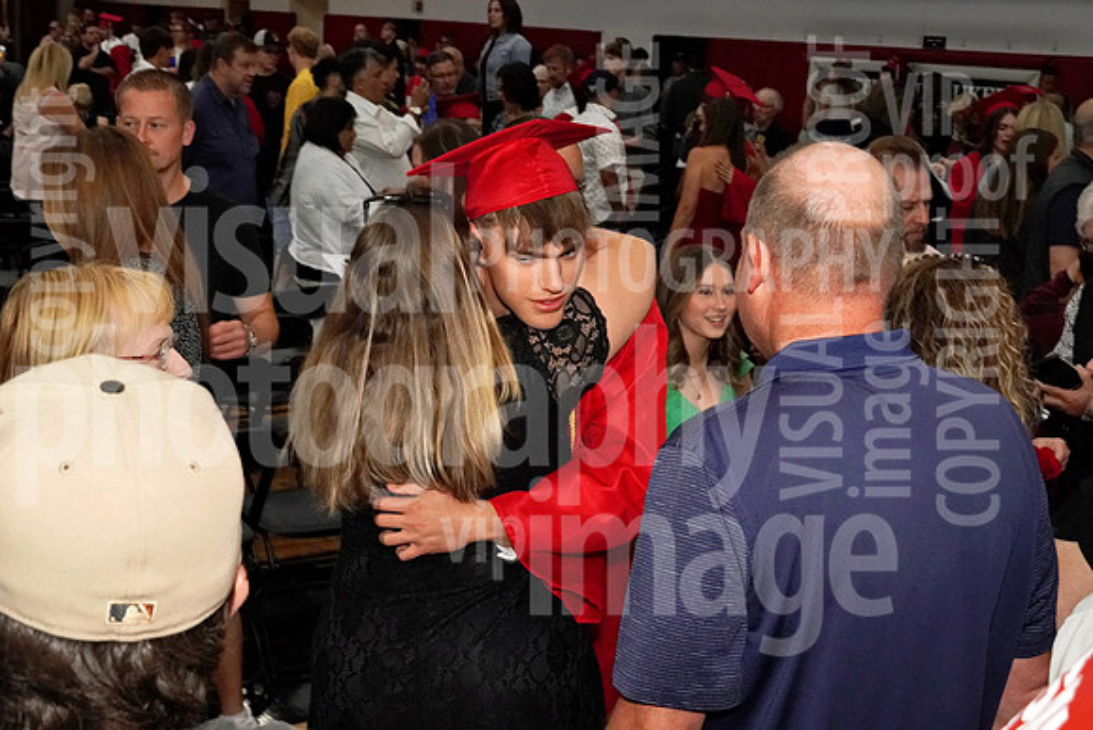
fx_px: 1594
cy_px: 365
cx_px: 546
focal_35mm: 52
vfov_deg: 25.8
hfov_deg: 37.8
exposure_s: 1/100
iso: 3200
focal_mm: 35
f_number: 8
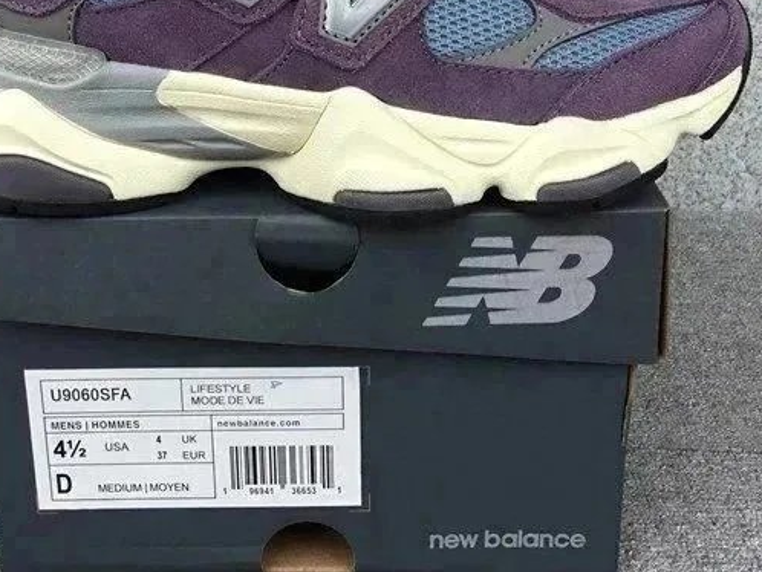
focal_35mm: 56
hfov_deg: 34.3
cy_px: 160
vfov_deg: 25.9
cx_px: 324
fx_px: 1233
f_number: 2.4
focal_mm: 3.3
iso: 25
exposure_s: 1/326
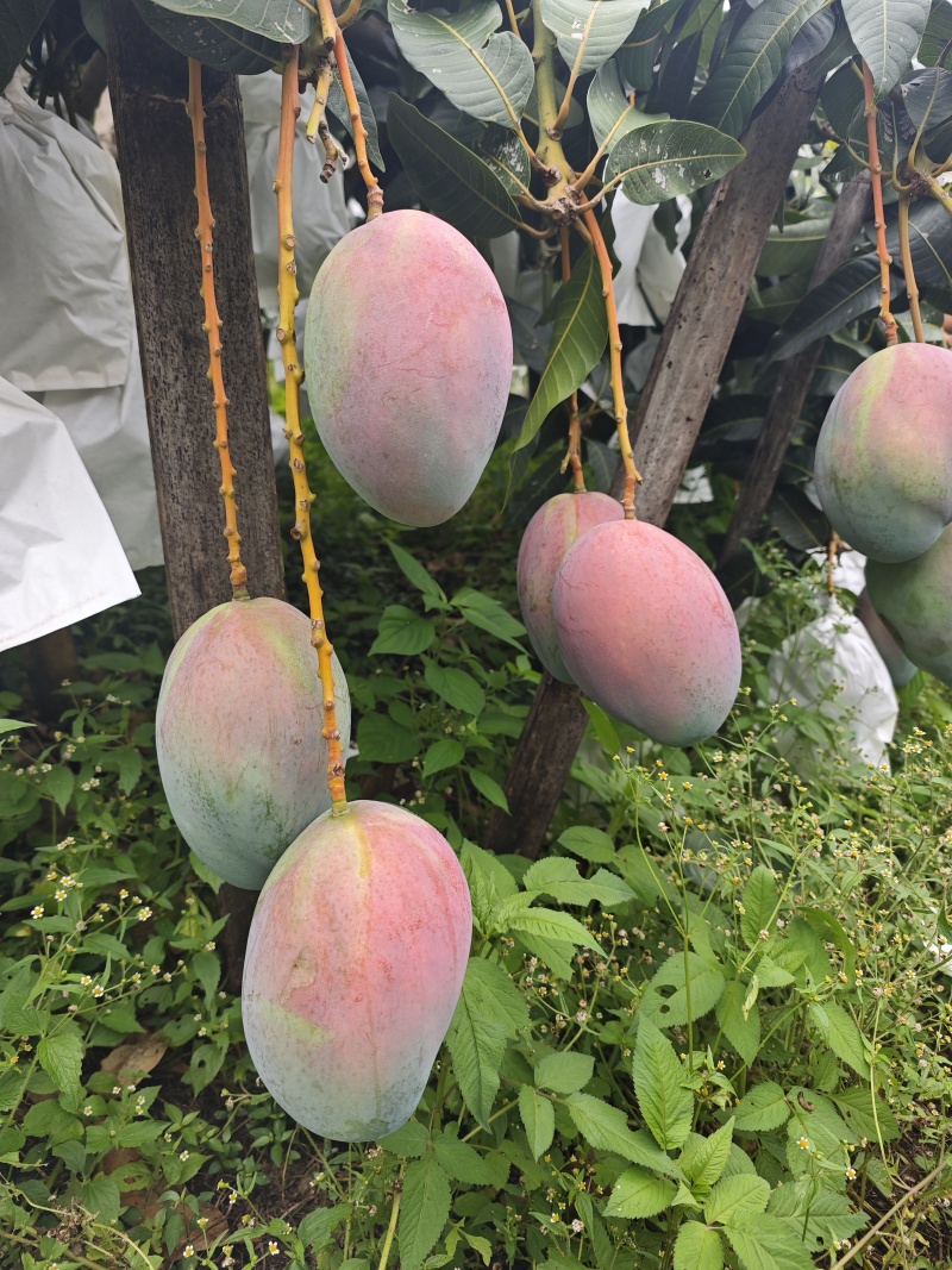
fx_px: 844
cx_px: 476
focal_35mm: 23
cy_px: 635
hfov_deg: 58.9
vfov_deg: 73.9
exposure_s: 1/252
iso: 50
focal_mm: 6.55
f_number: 1.6
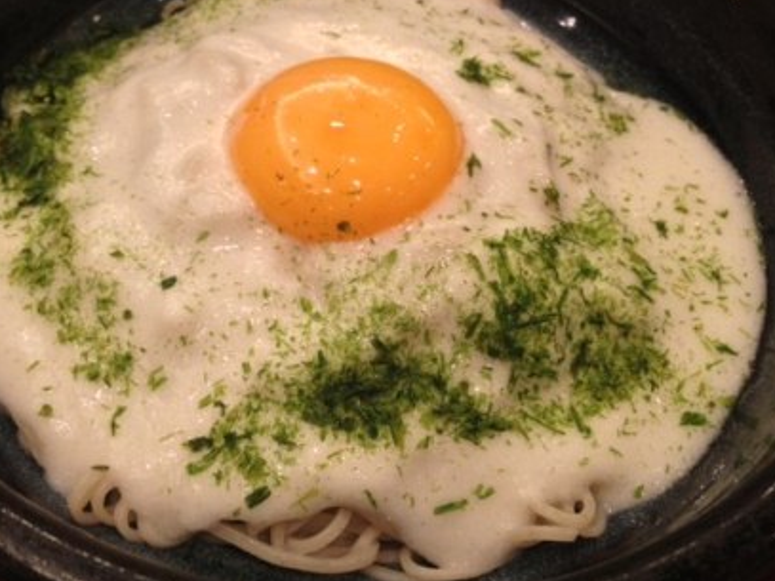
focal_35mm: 43
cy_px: 245
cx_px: 318
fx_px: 962
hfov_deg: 43.7
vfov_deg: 33.5
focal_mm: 4.28
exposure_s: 1/20
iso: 100
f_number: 2.4
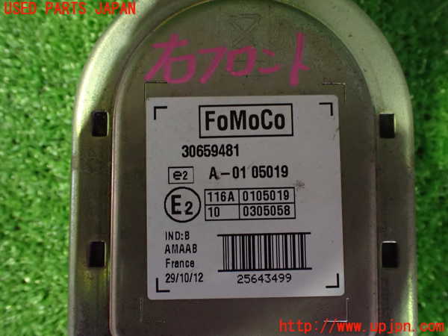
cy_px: 168
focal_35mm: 30
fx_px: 388
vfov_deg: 46.8
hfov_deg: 60.0
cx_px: 224
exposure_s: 1/30
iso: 1250
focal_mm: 5.4
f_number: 2.3
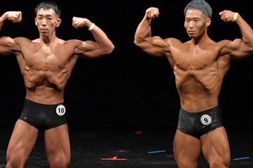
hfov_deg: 4.9
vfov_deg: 3.3
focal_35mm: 422
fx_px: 2964
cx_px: 40
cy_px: 130
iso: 3200
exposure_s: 1/400
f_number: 5.6
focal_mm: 135
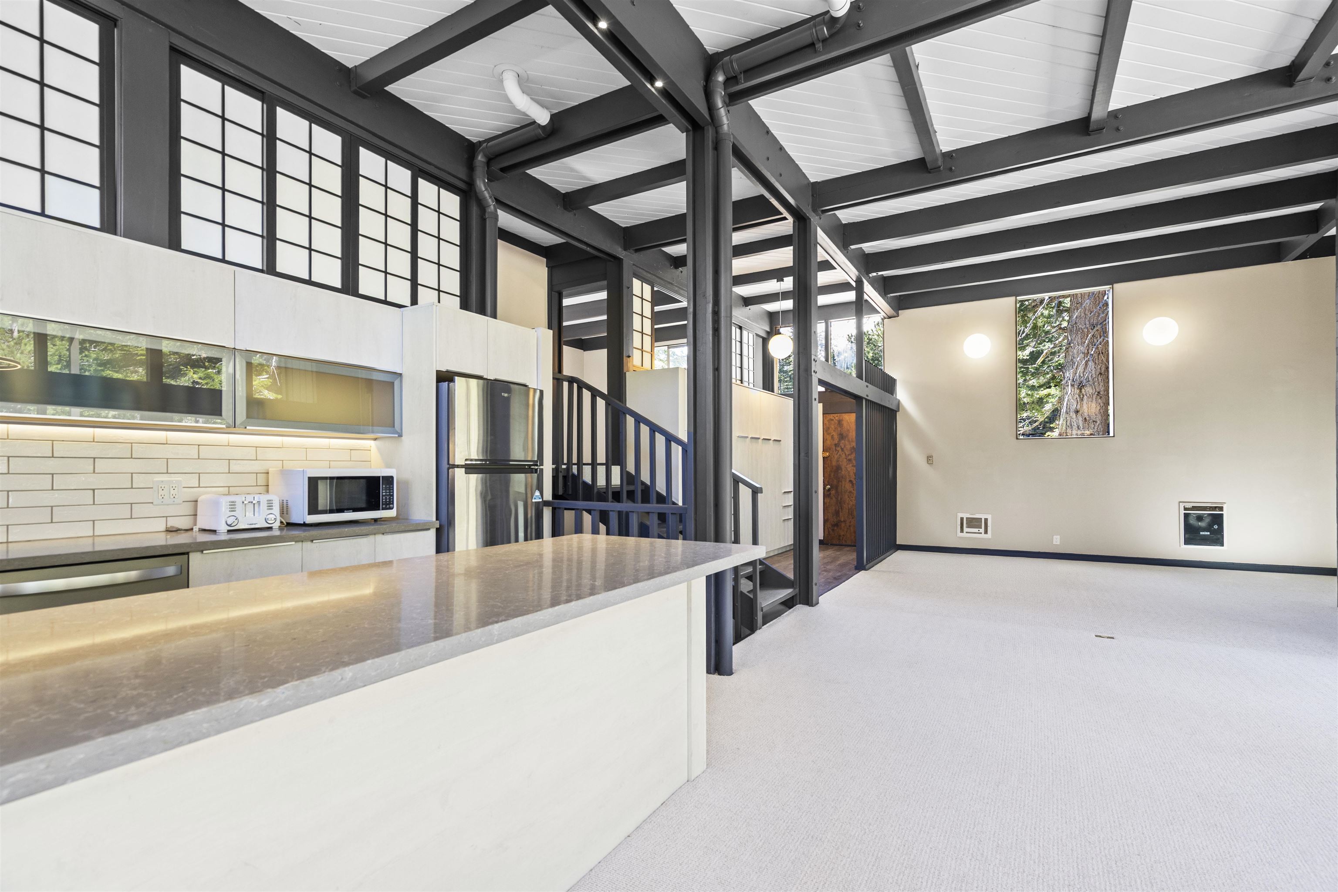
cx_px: 669
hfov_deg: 96.7
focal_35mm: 16
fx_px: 595
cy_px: 446
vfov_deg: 73.7
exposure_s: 1/2
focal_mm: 16
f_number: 7.1
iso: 400
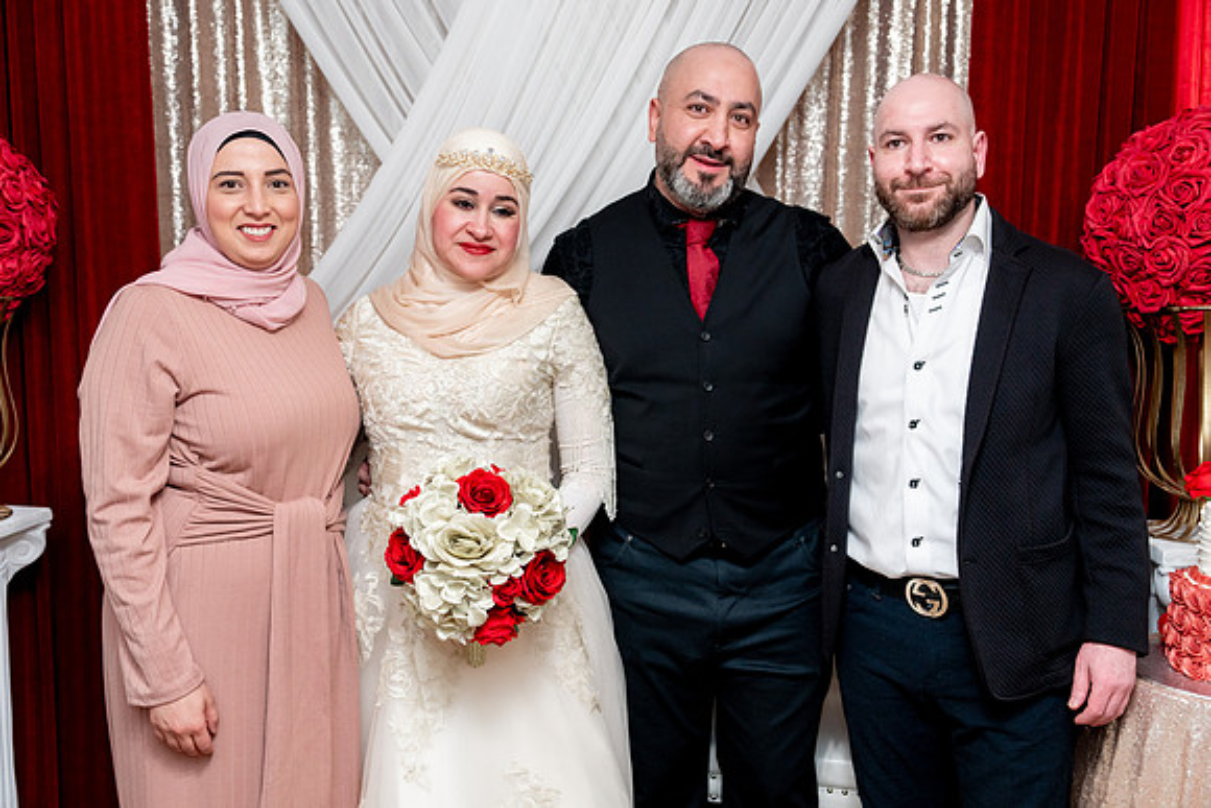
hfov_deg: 55.8
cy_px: 404
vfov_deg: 38.9
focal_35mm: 34
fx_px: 1144
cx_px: 606
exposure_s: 1/160
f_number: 2.8
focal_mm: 34
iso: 1250
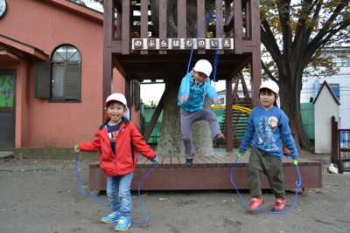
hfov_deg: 53.1
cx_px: 175
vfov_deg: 36.9
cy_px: 116
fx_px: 350
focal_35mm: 36
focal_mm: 24
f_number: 5
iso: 400
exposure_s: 1/100
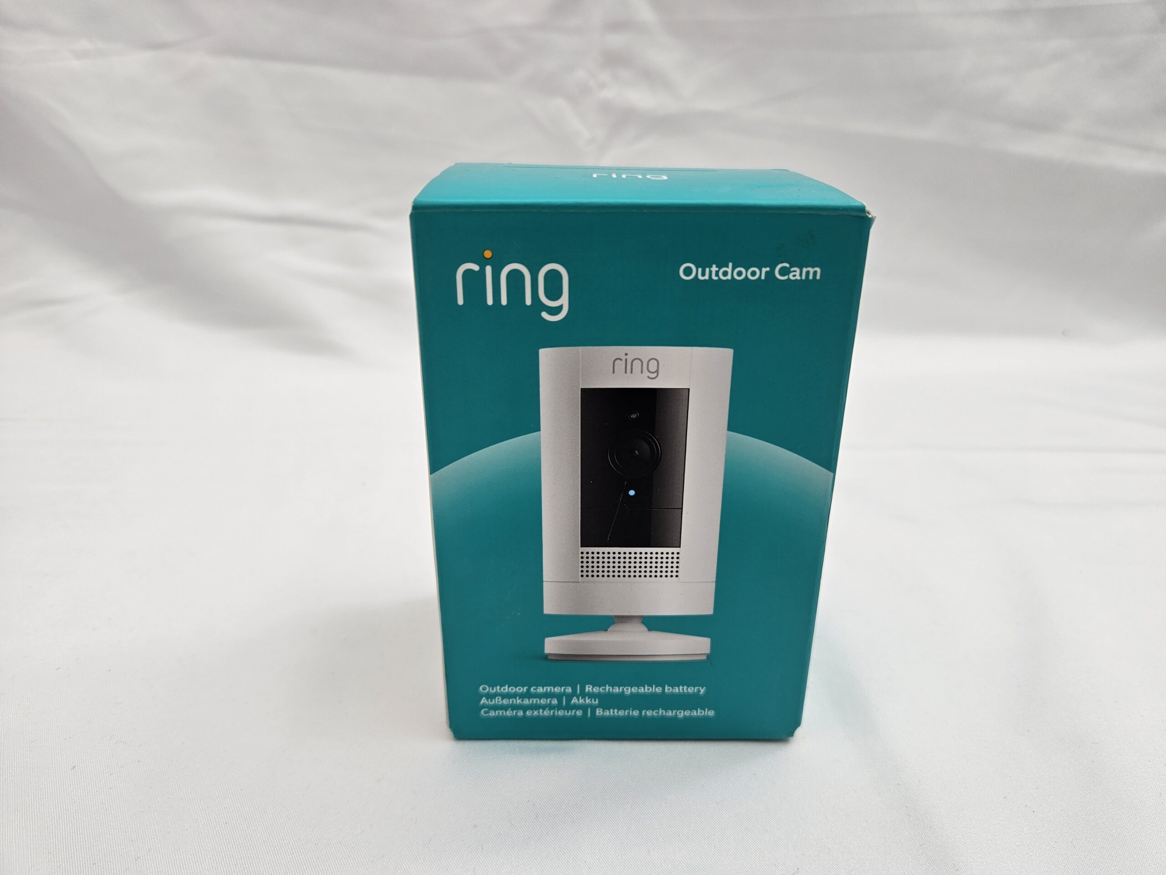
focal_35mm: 23
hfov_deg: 73.9
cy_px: 438
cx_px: 583
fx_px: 775
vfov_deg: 58.9
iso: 25
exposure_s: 1/140
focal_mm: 5.4
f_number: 1.8
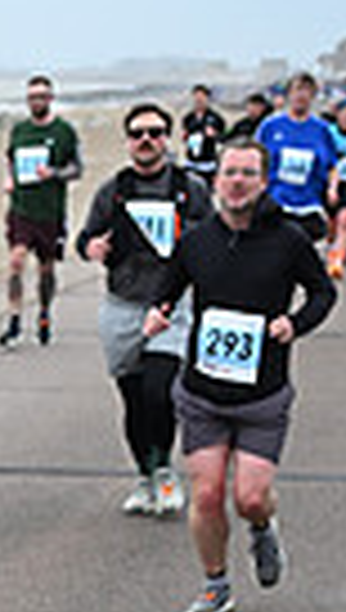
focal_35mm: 196
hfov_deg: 5.8
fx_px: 3181
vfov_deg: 10.7
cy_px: 812
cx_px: -683
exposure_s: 1/800
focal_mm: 44
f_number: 4
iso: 500
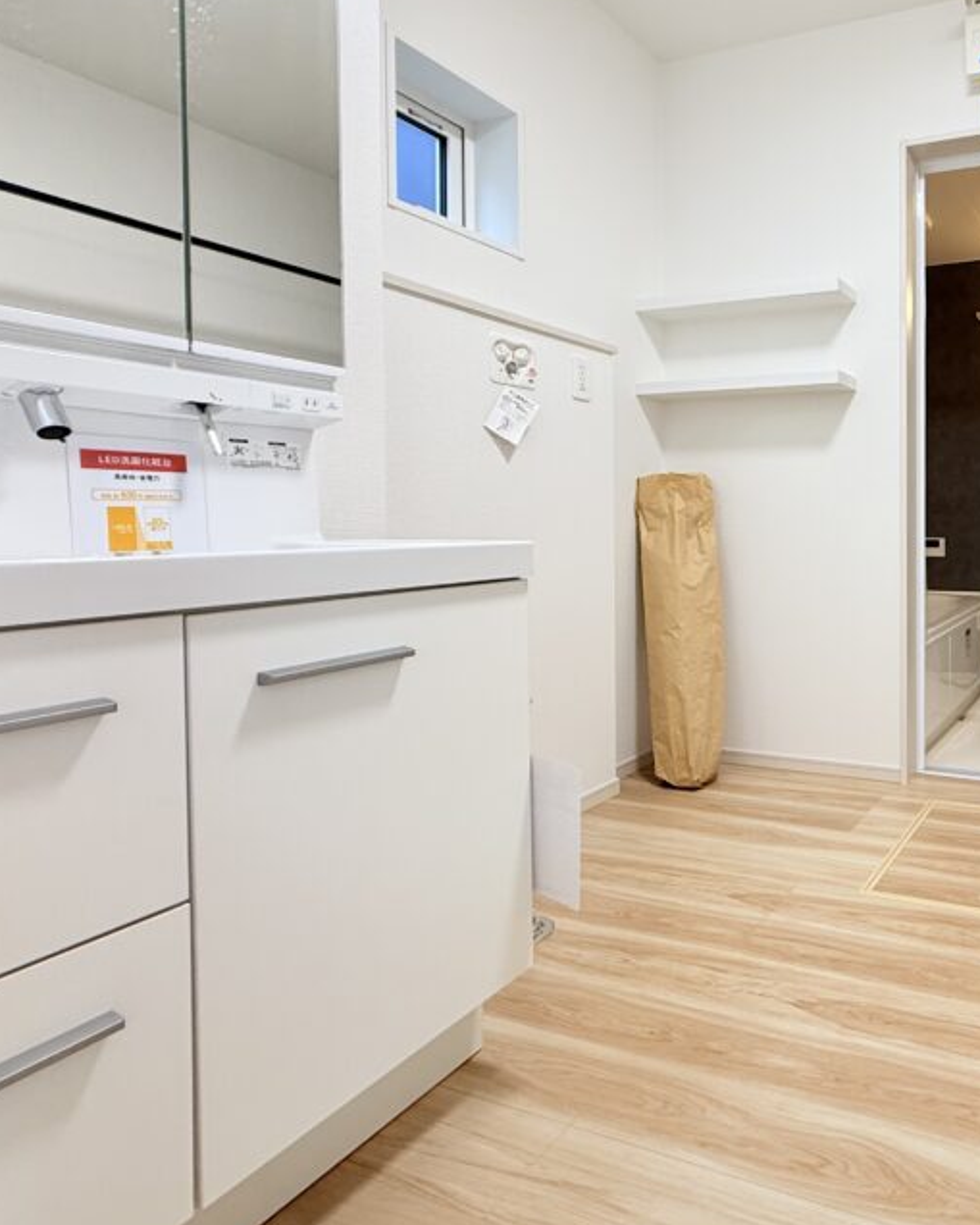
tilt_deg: -1.1
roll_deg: -0.3
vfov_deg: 74.7
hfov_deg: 54.9
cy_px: 534
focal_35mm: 22
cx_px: 882
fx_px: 797
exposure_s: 1/100
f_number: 2.2
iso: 200
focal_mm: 2.22
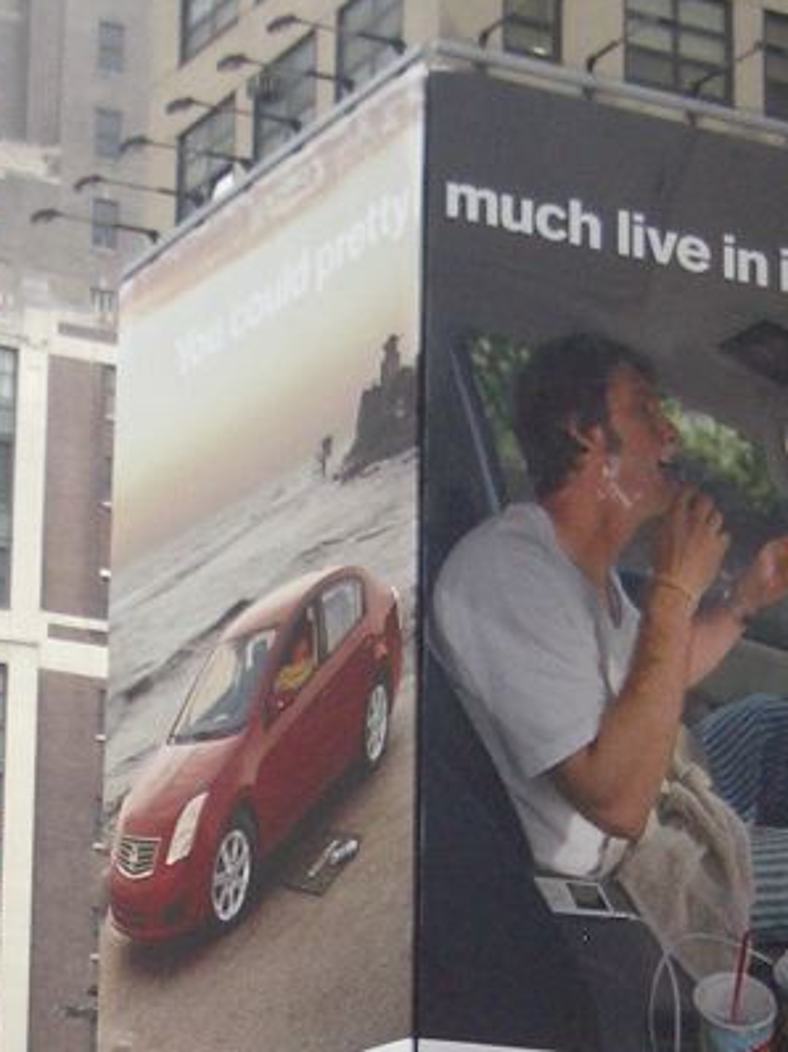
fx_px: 4011
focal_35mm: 132
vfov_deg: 14.7
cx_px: 513
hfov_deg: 11.2
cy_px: 1073
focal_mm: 6.8
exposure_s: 1/80
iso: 100
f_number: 2.8
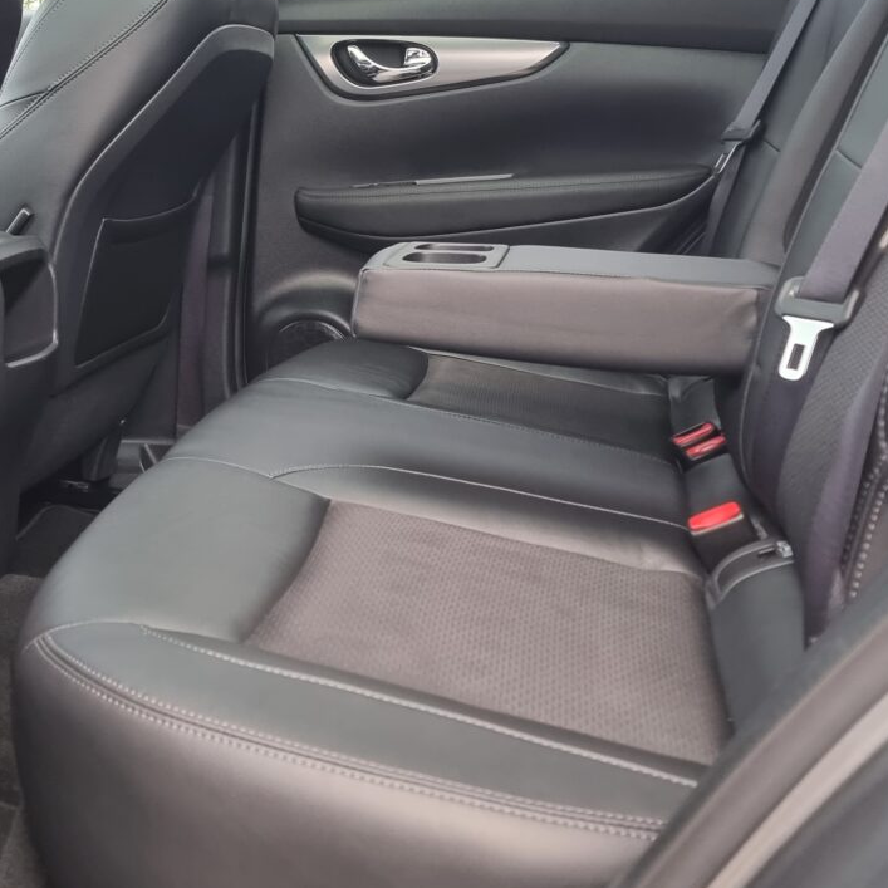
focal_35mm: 48
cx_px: 239
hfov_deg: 34.7
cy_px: 172
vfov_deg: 34.2
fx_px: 1393
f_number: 1.8
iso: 200
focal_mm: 6.7
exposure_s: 1/100
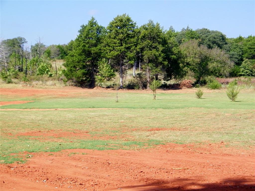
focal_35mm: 80
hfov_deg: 24.4
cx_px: 128
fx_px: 589
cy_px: 96
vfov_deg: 18.4
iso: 100
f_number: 8.8
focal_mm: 14.3
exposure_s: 1/200
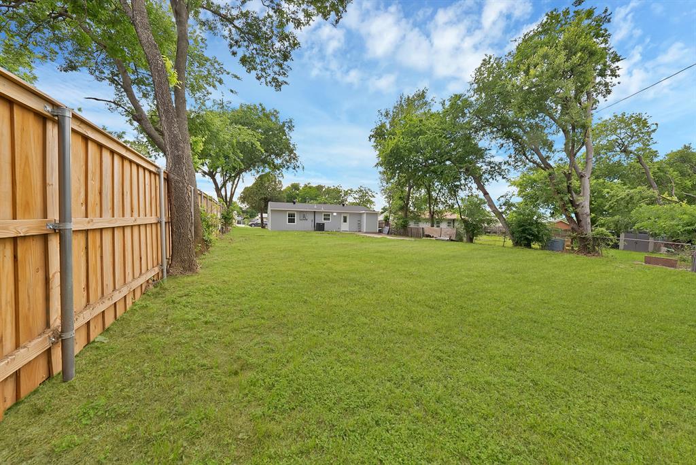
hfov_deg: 112.6
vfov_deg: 90.1
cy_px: 232
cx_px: 348
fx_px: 232
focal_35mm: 12
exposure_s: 1/60
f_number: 9
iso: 640
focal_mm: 12
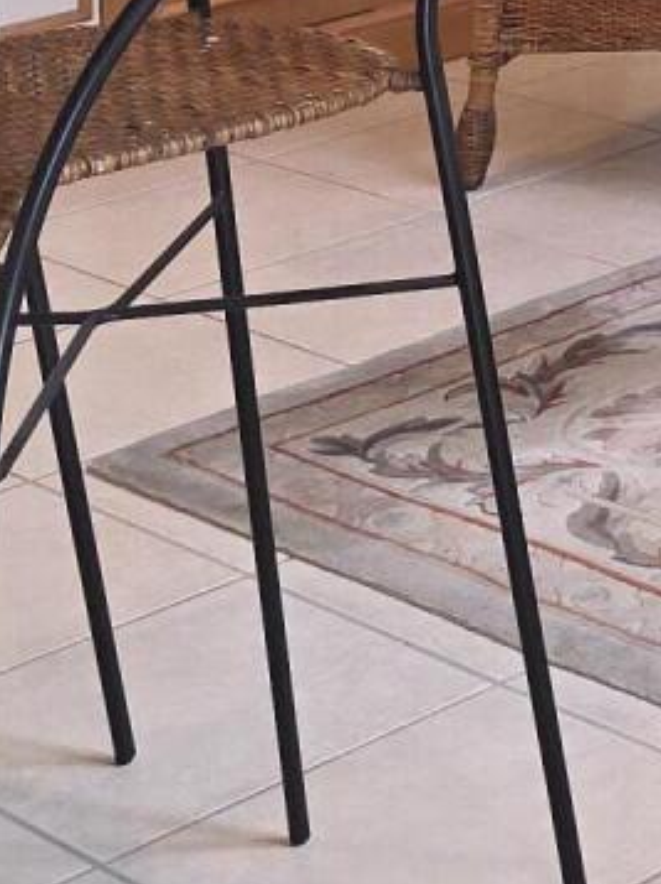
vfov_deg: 13.3
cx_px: 1612
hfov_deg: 10.0
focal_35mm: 129
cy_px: -839
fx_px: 3290
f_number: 1.7
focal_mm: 6.3
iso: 125
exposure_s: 1/60
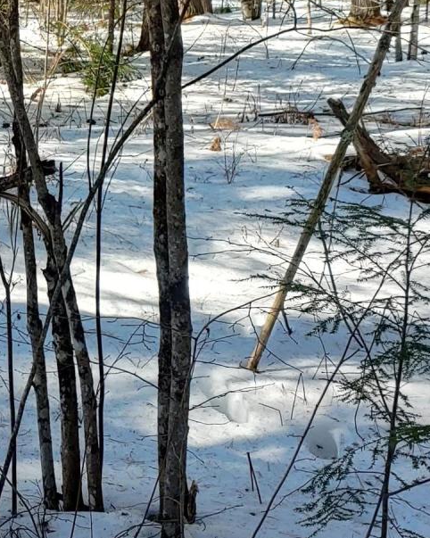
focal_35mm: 81
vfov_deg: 23.1
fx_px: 1289
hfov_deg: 18.3
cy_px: 87
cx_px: -27
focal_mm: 4.23
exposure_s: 1/552
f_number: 1.5
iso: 50
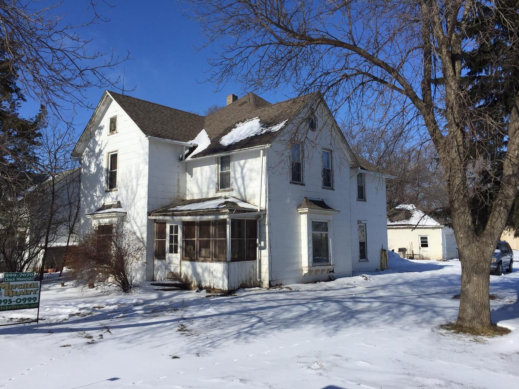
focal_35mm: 29
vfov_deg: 48.2
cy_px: 194
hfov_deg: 61.7
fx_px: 435
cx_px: 260
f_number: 2.2
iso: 32
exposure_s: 1/4405
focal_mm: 4.15
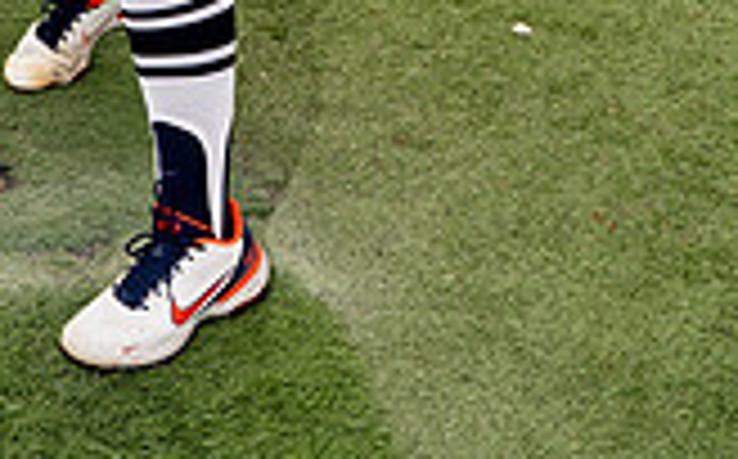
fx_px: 1968
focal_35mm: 98
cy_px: -508
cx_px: 140
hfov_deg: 21.0
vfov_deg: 11.7
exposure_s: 1/250
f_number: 8
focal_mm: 35
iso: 125
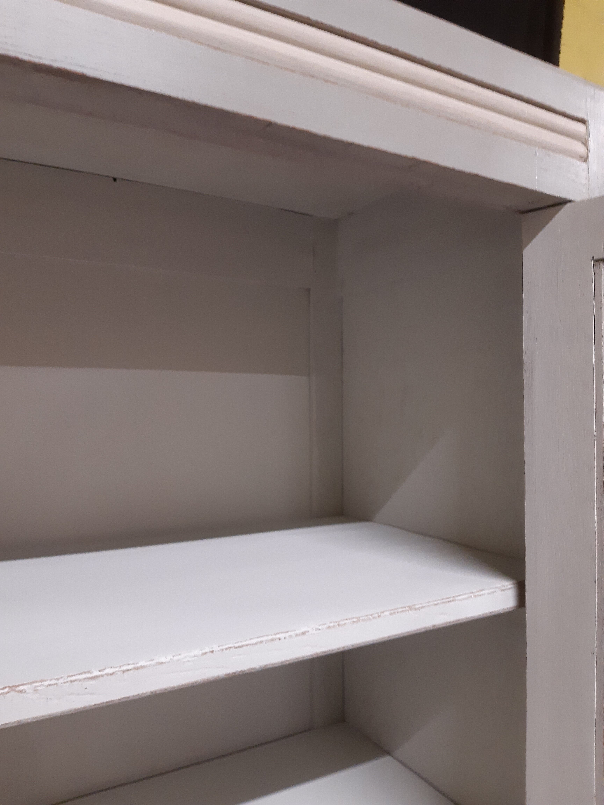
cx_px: 302
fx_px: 605
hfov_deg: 53.1
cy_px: 402
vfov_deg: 67.3
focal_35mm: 26
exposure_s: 1/33
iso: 250
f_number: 1.7
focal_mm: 3.92
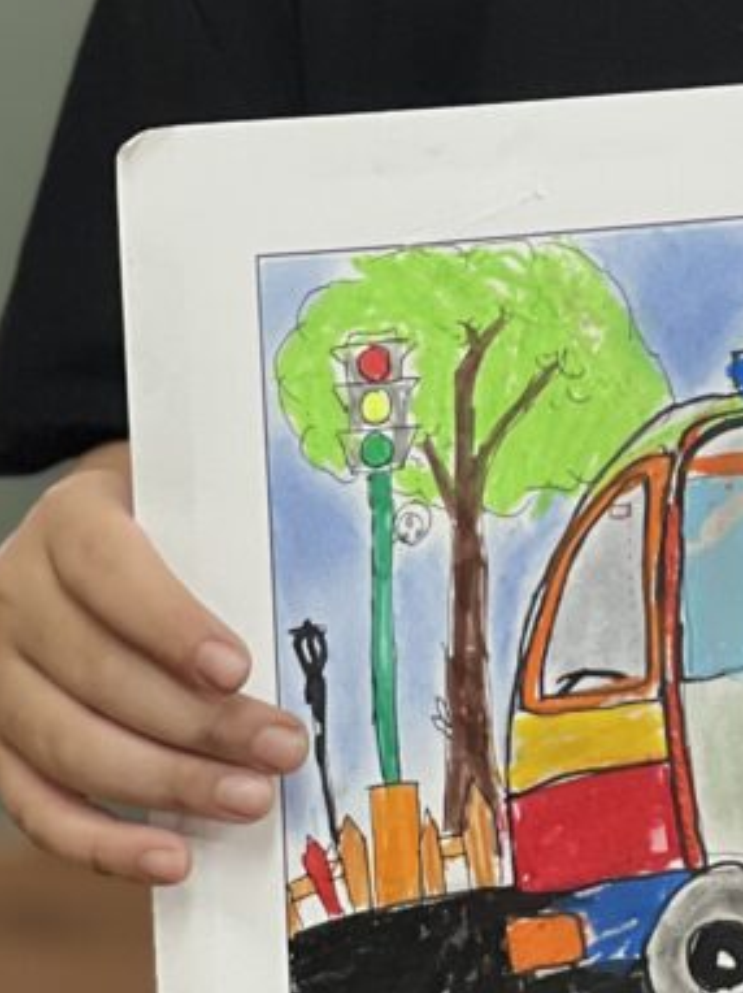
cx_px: 901
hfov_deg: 5.5
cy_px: -142
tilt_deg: -5.8
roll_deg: -1.9
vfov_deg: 7.3
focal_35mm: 269
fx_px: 7707
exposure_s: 1/33
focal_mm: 9
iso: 125
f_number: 2.8
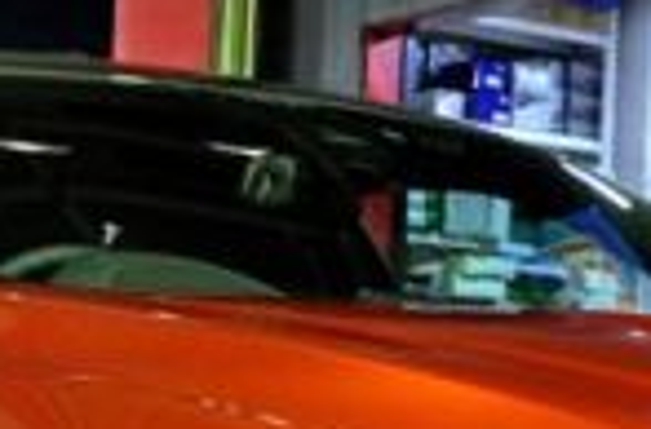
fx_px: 2596
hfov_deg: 14.2
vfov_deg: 9.2
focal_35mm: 144
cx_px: 500
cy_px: 608
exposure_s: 1/15
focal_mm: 24
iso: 640
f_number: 4
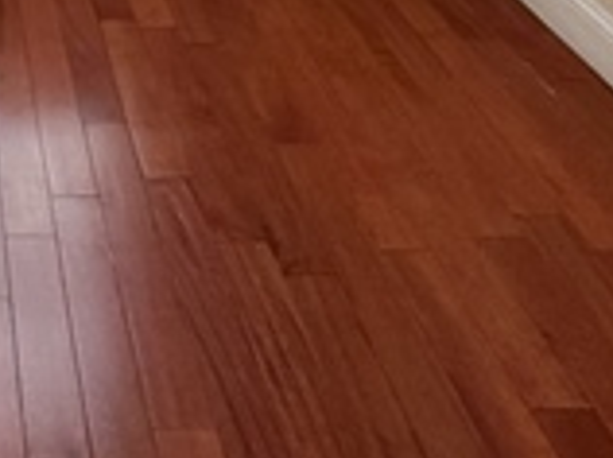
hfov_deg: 25.5
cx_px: -54
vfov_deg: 16.7
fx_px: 1255
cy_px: -396
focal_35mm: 71
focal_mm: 2.22
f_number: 2.2
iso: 250
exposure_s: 1/60
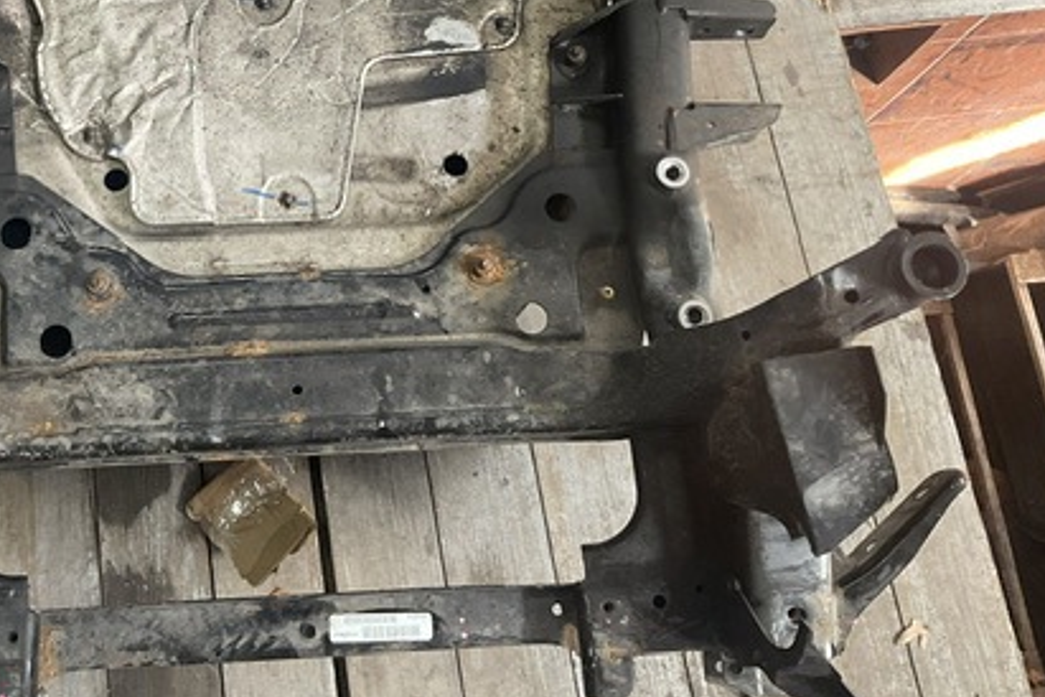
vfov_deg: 28.0
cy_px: 137
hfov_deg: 41.0
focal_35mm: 47
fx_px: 1364
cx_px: 300
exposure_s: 1/50
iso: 160
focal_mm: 3
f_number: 1.8
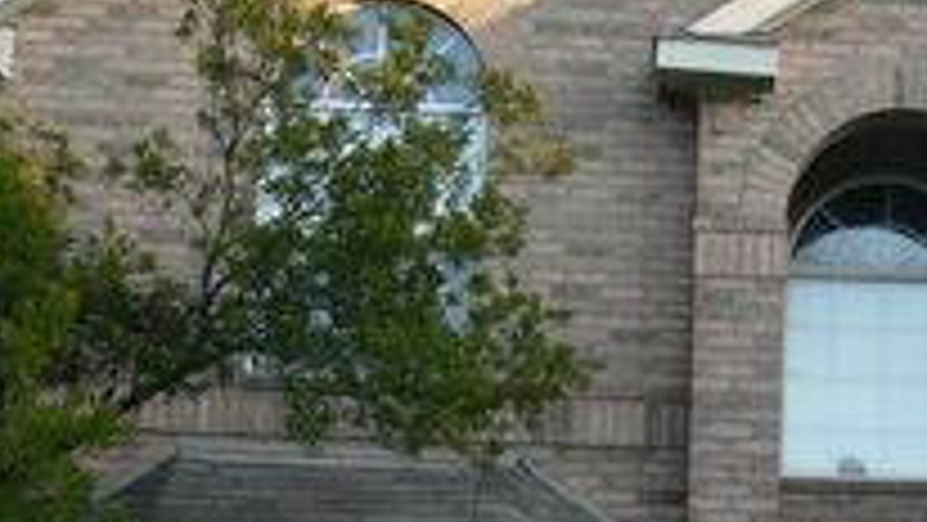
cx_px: 1048
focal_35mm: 106
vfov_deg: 11.4
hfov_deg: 19.2
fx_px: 2606
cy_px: 389
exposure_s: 1/60
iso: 80
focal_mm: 8.2
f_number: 4
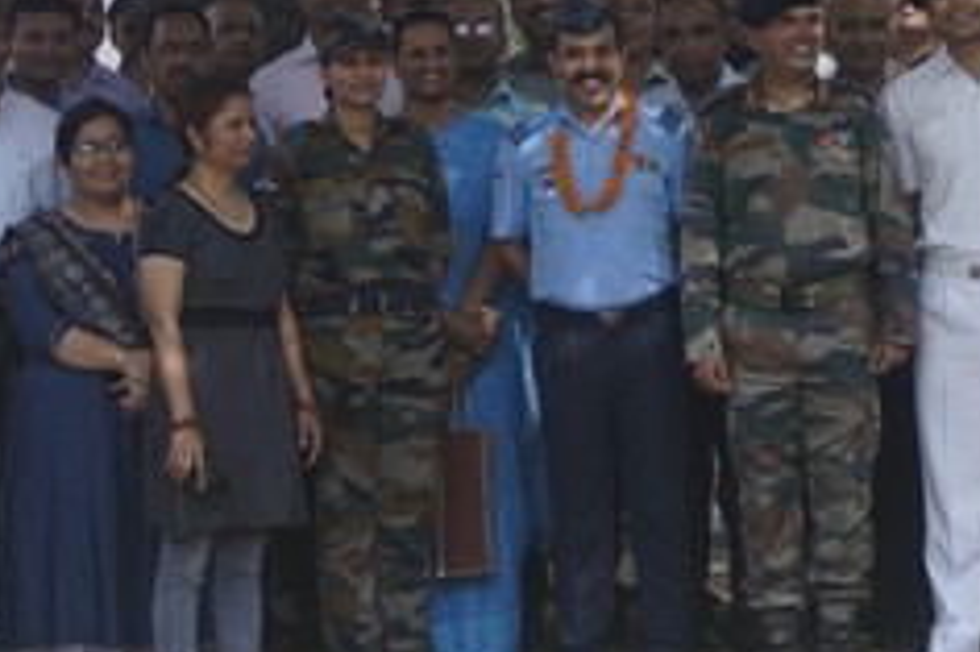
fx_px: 6650
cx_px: 706
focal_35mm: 244
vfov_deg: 5.6
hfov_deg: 8.4
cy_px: 50
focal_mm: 55
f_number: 4.5
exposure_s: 1/250
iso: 100
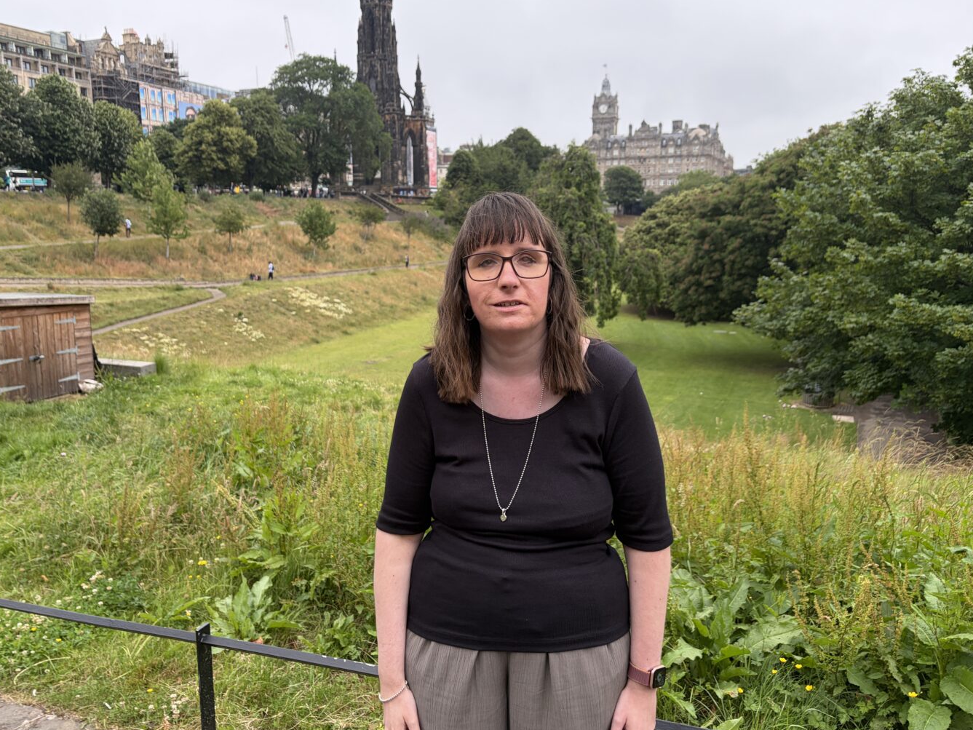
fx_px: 787
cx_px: 460
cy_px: 345
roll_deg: +0.6
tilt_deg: -8.3
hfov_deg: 63.4
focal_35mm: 28
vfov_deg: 49.7
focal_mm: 5.96
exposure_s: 1/548
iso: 50
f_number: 1.6
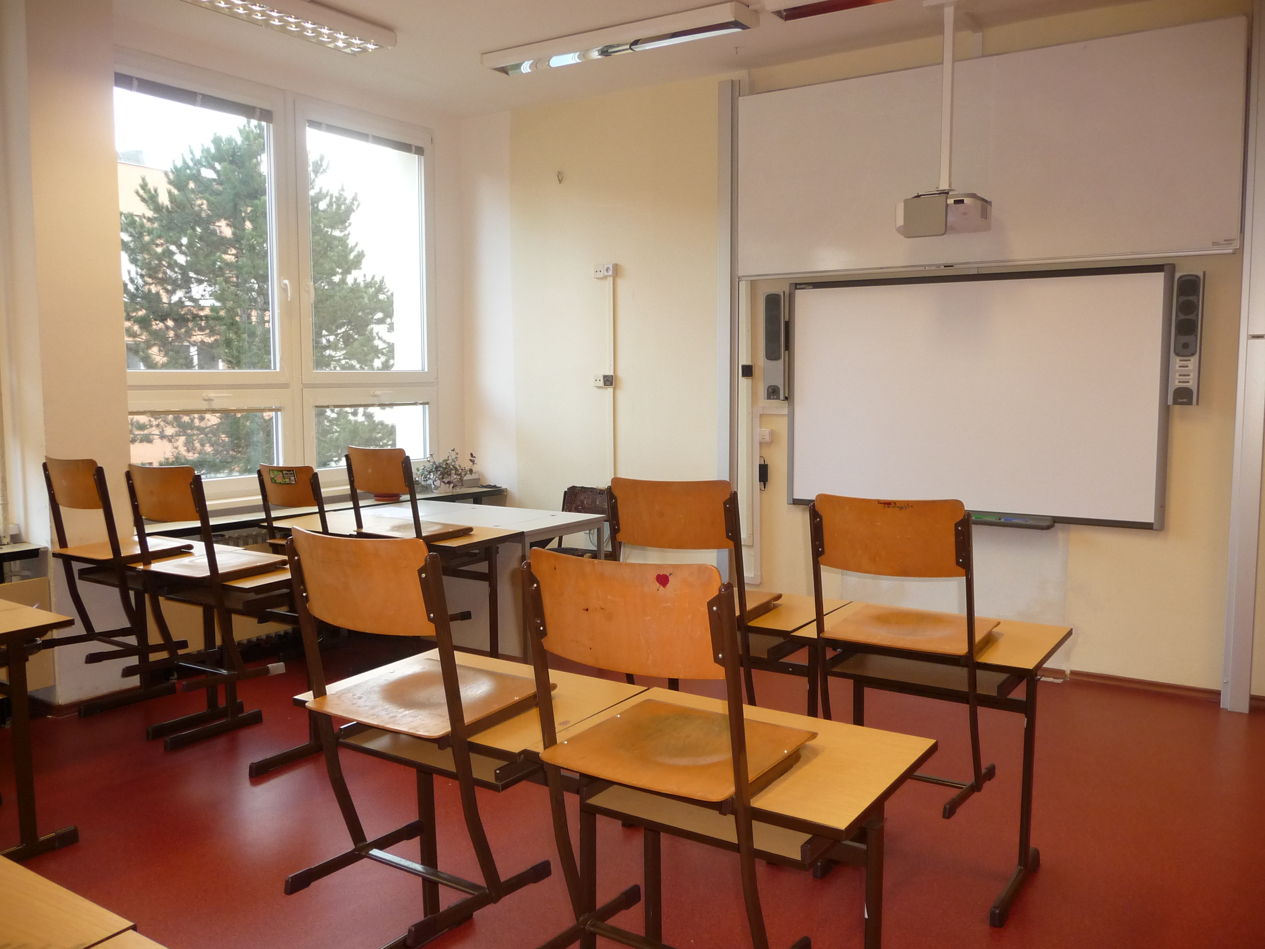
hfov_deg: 63.4
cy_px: 474
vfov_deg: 49.7
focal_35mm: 28
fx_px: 1023
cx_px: 632
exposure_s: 1/30
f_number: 3.3
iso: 200
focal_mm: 4.7
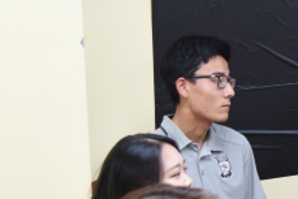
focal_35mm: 175
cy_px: 70
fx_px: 1449
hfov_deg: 11.2
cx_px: 454
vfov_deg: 7.9
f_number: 4
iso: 1250
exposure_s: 1/80
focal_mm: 50
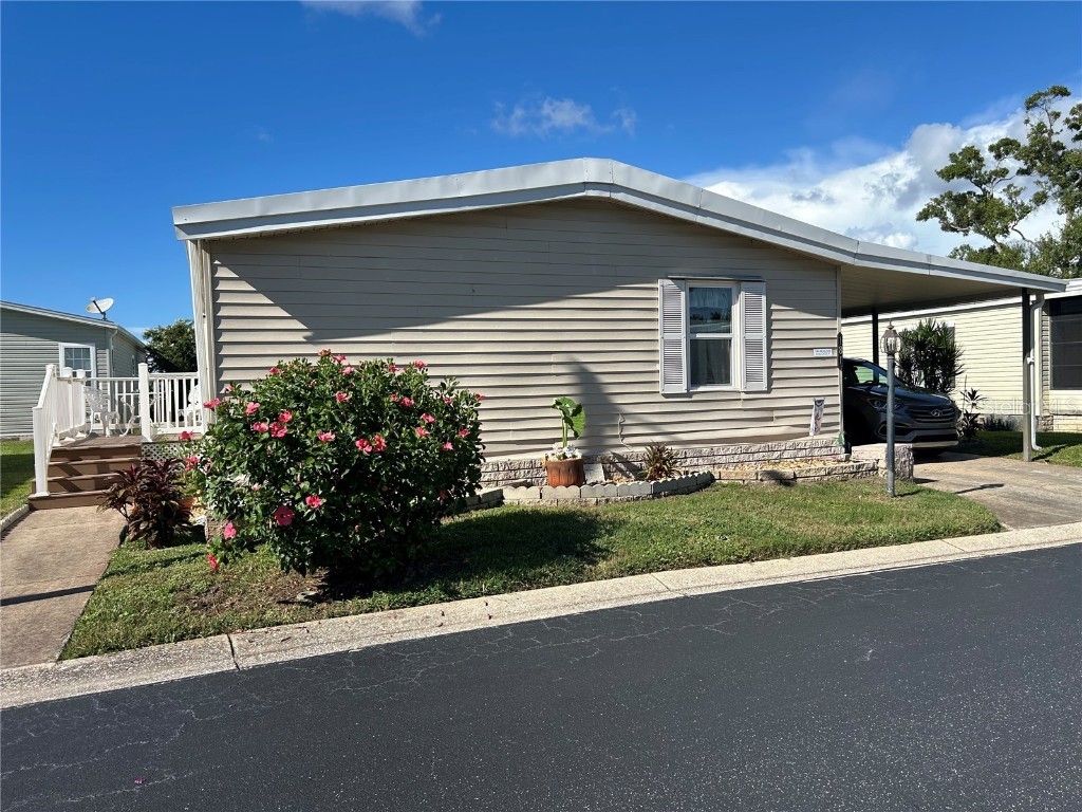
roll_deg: +2.0
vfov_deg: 53.1
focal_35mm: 26
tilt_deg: -0.6
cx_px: 541
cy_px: 406
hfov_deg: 67.3
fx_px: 813
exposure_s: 1/4444
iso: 50
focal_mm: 5.7
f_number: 1.5
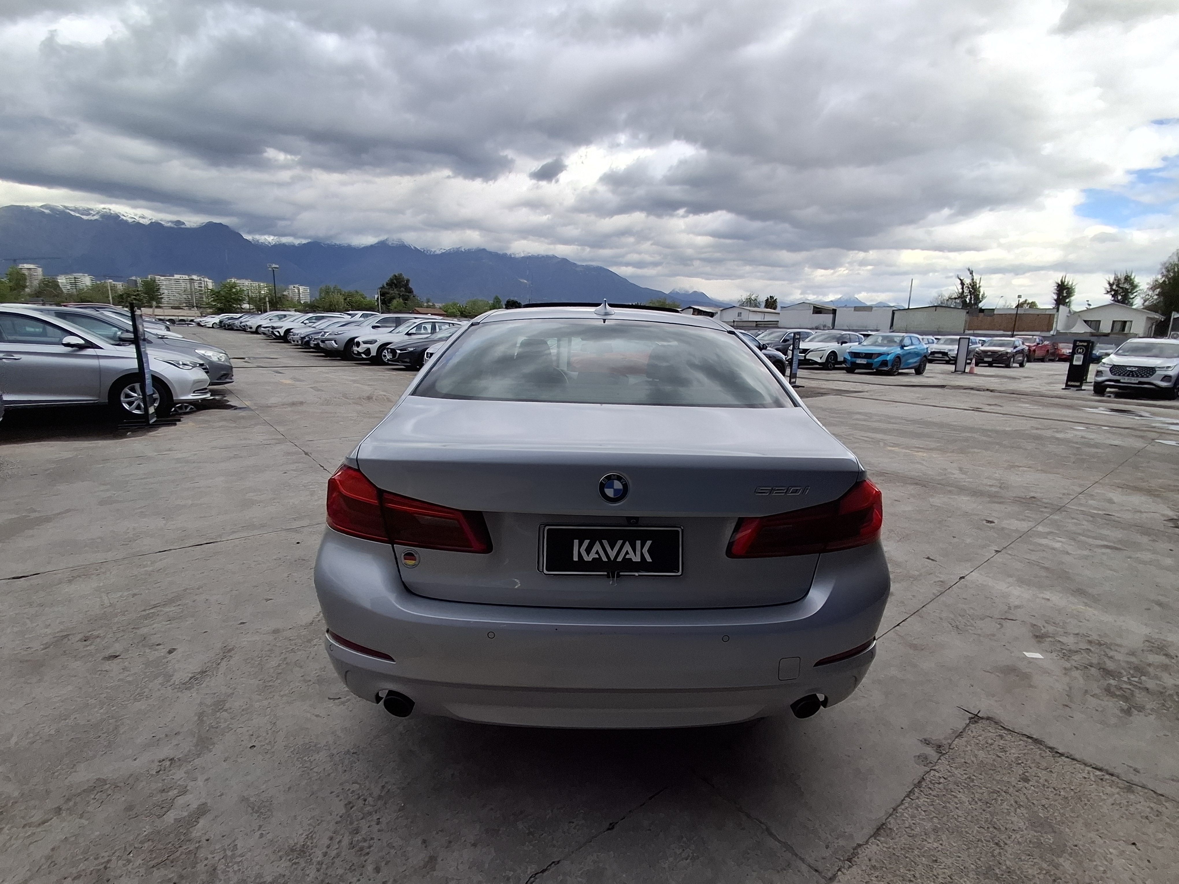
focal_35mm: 16
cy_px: 442
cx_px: 590
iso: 40
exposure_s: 1/911
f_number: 2.2
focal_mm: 1.64
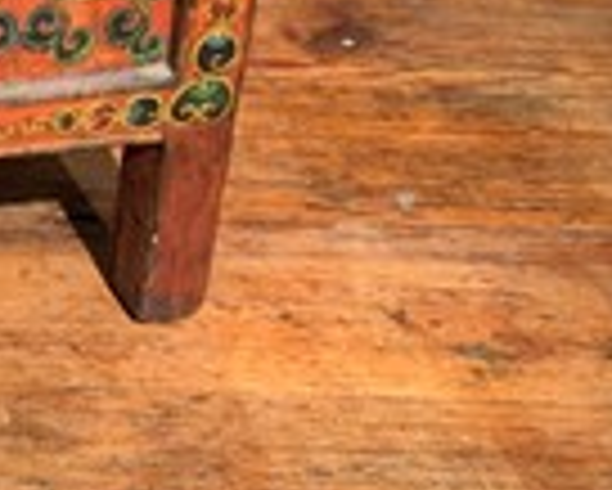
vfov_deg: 15.2
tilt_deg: -19.9
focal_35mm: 93
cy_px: -272
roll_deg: +2.6
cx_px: -405
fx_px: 1686
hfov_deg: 17.6
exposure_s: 1/25
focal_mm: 4.25
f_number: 1.8
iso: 320
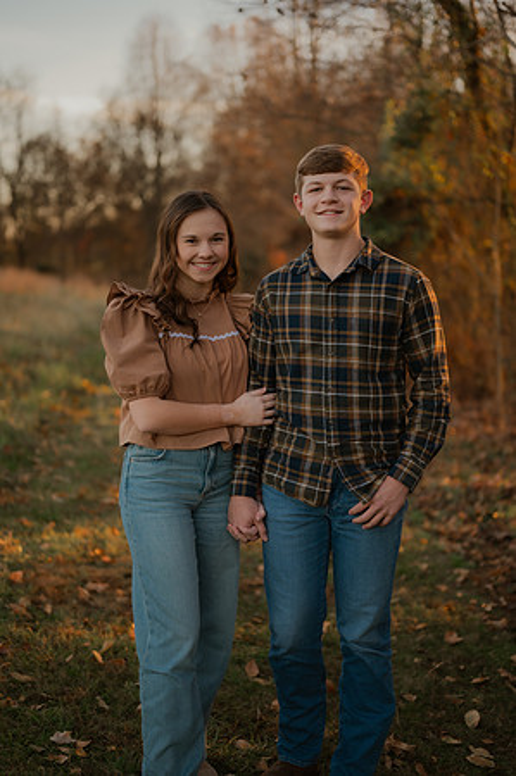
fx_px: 1077
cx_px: 258
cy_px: 388
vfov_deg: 39.6
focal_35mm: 50
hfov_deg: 26.9
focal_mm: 50
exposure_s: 1/250
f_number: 1.8
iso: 100
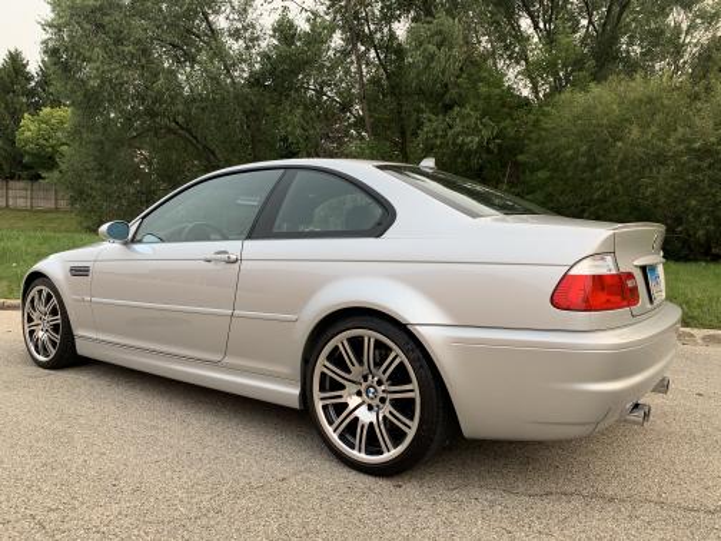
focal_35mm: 26
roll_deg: -3.2
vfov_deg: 53.1
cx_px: 360
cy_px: 270
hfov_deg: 67.3
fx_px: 542
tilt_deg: -3.2
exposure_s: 1/283
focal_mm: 4.25
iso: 25
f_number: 1.8
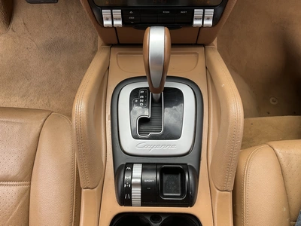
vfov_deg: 48.2
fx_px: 252
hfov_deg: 61.7
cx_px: 150
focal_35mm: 29
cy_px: 113
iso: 25
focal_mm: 3
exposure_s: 1/348
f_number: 1.8
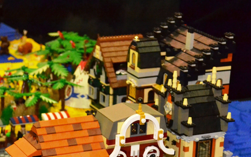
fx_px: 814
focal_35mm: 119
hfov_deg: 17.5
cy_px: 169
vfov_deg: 10.9
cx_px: 94
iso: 3200
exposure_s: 1/60
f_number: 5
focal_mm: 38
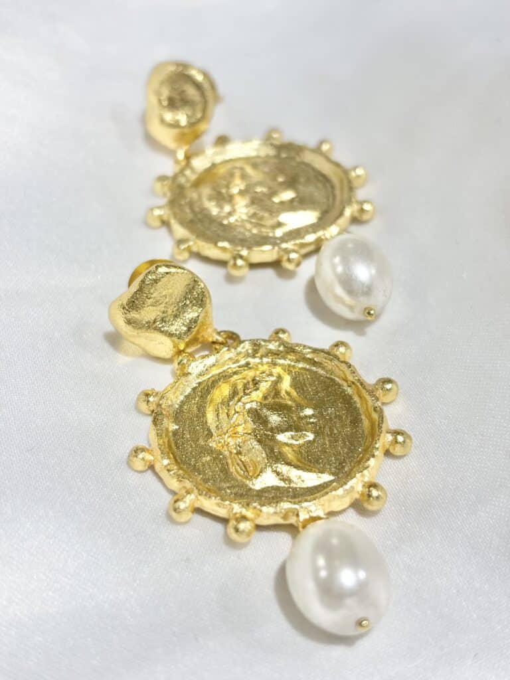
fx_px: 1021
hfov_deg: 28.0
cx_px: 255
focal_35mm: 52
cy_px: 340
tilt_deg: -32.2
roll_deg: +11.9
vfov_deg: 36.8
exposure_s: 1/281
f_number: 1.6
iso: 32
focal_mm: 5.96
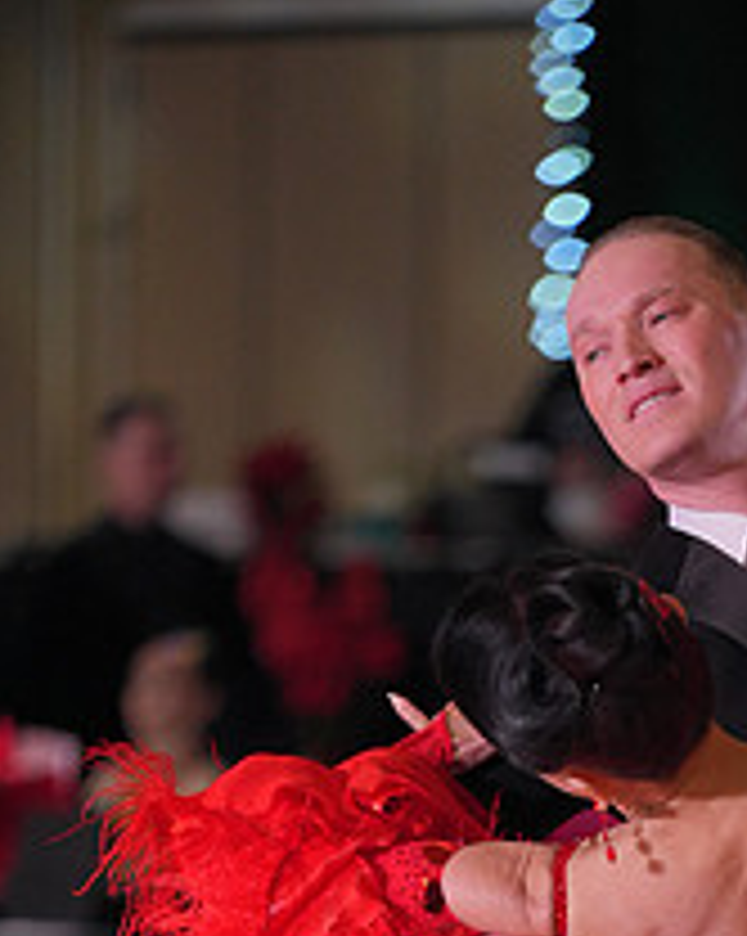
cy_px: 1228
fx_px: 12703
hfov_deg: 3.4
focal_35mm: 459
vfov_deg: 4.2
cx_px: 866
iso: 1000
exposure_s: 1/500
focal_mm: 175
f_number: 2.8
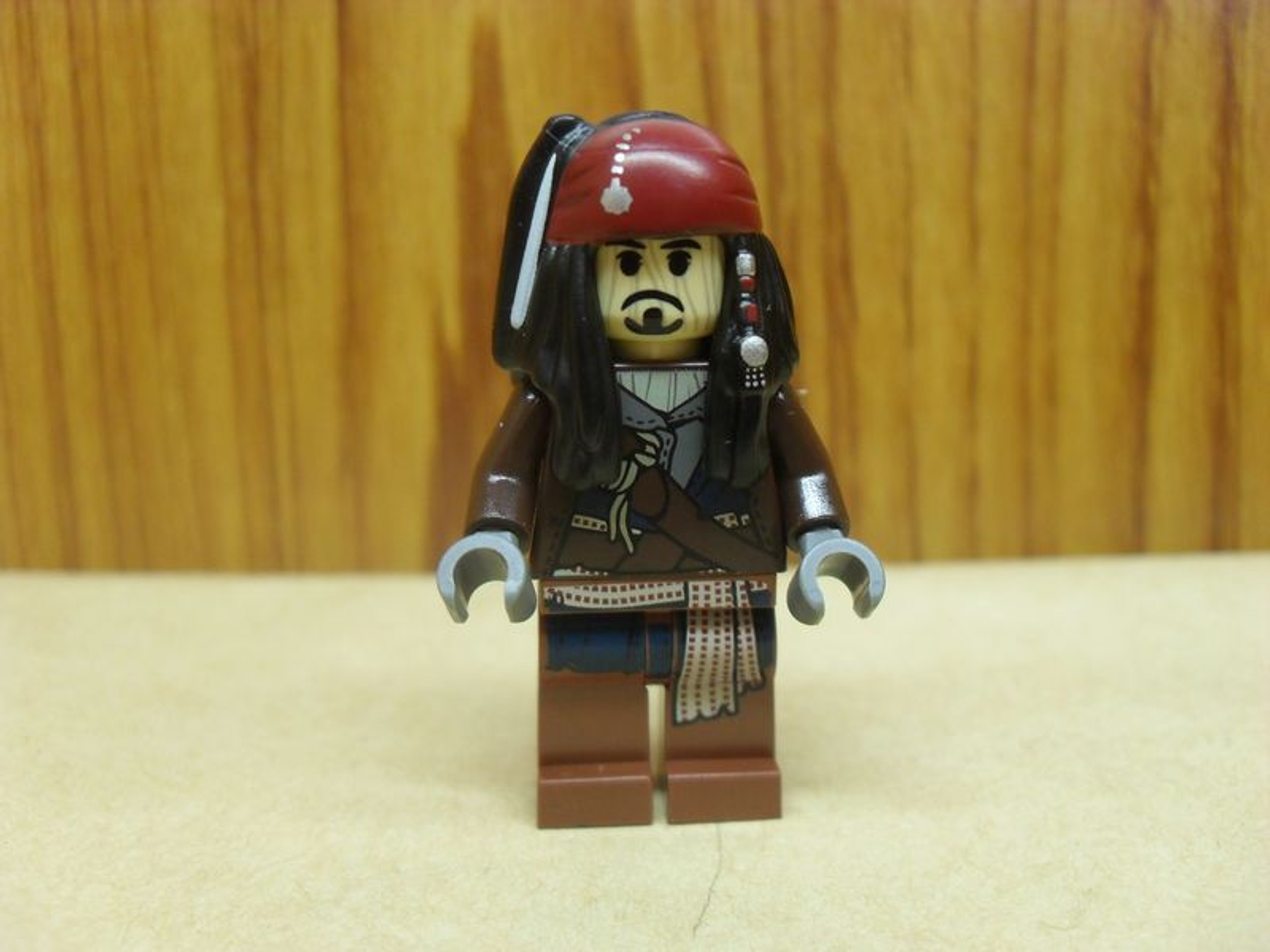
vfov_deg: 40.7
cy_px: 476
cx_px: 635
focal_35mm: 35
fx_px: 1284
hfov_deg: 52.6
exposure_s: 1/30
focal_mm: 6.2
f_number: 2.8
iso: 200
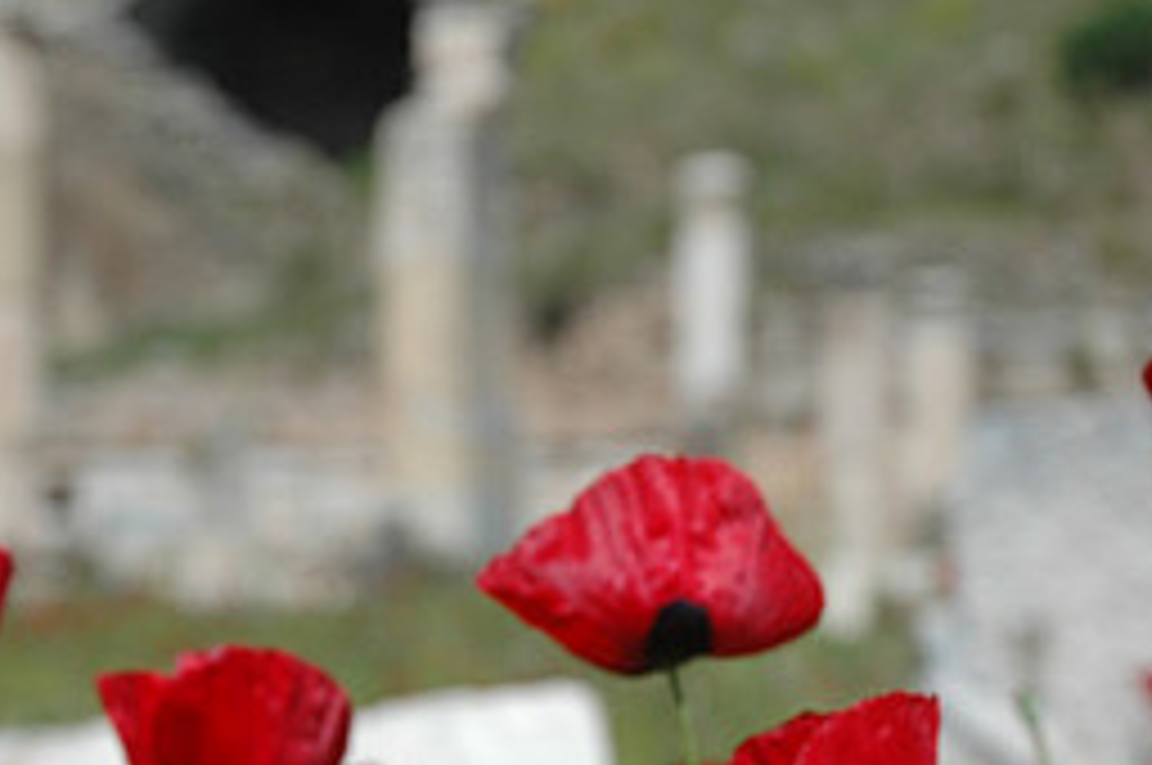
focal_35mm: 129
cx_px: 400
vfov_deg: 10.6
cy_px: 574
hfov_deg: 15.9
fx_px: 4123
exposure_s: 1/1600
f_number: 4.5
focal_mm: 38
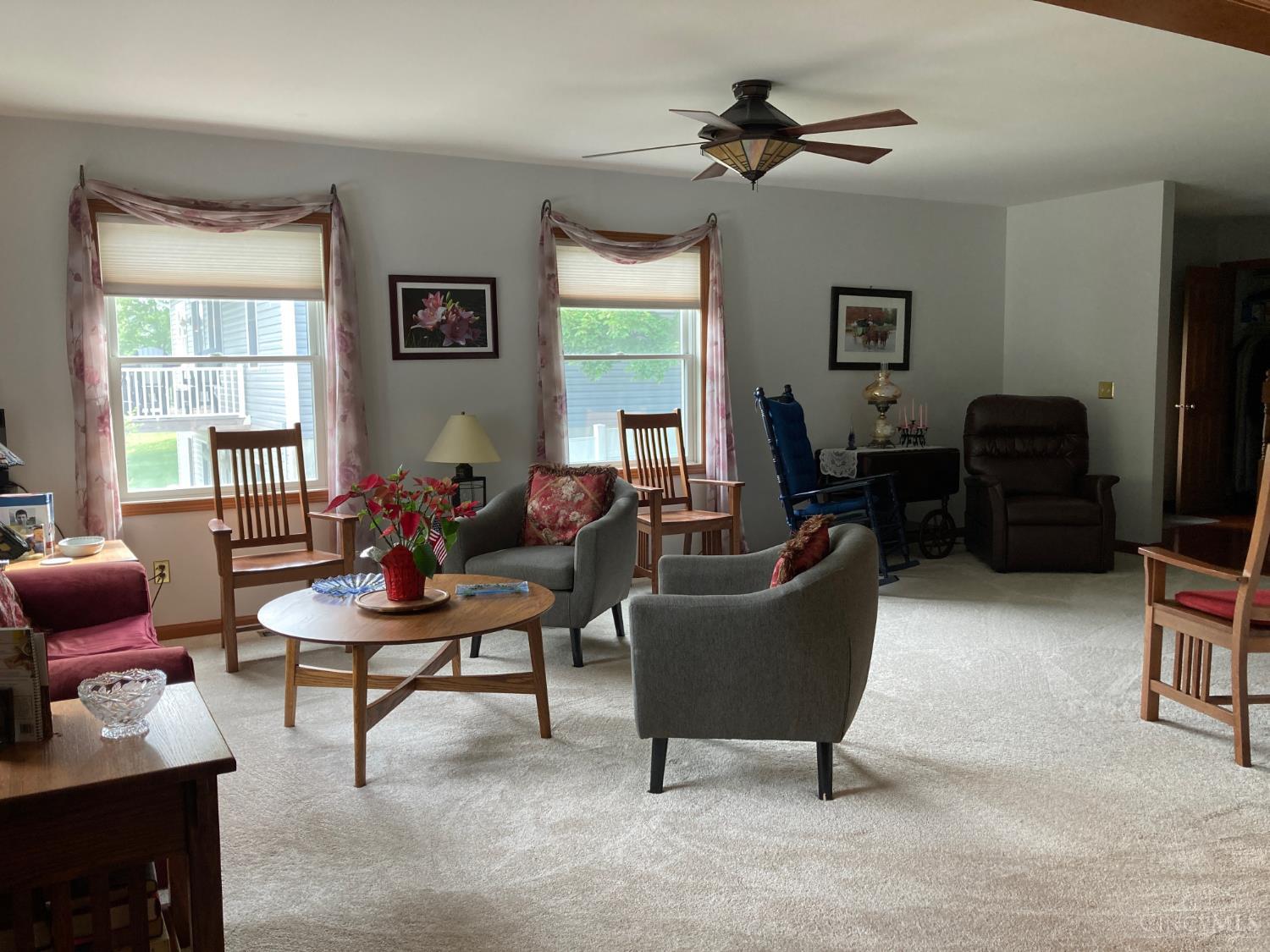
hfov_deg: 63.4
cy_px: 476
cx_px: 635
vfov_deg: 49.7
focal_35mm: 28
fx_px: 1027
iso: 100
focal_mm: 3.99
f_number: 1.8
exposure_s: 1/60
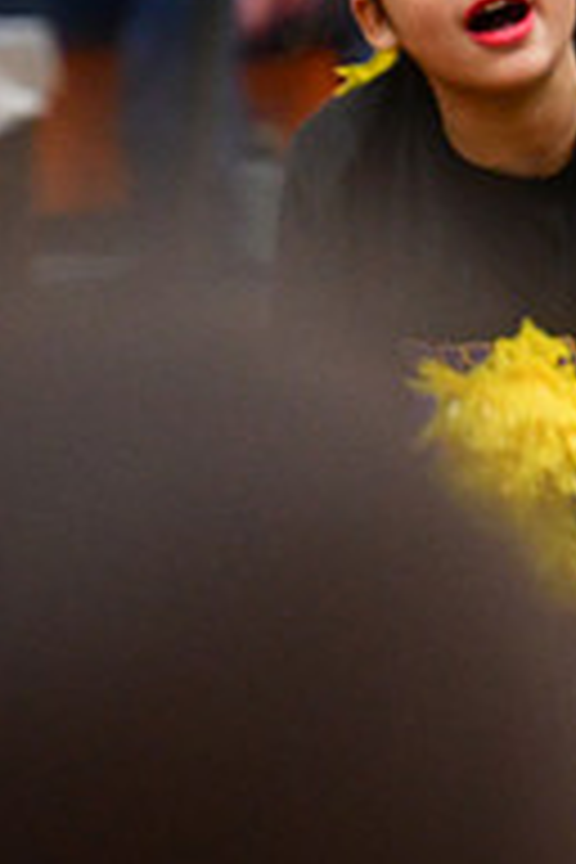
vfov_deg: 2.3
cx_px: 1300
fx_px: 21790
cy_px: 299
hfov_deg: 1.5
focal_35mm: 908
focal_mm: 200
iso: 5000
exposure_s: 1/500
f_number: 3.5
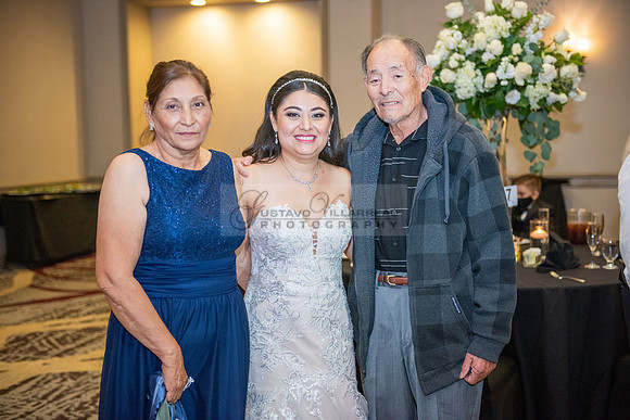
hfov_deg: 36.2
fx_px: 963
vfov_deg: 24.6
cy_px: 210
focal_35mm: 55
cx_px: 315
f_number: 2.8
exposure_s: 1/160
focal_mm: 55
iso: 1600
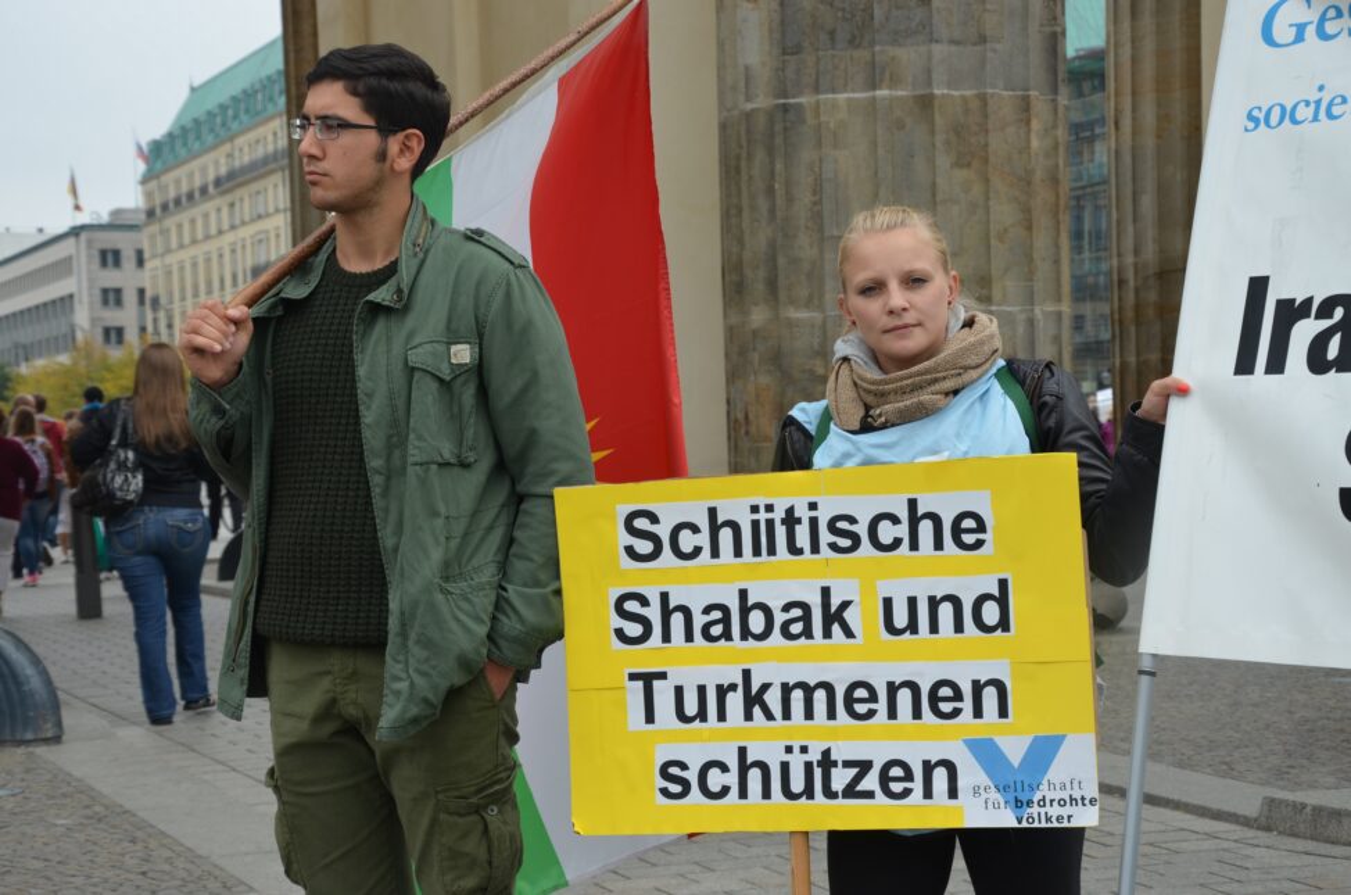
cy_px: 448
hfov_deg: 27.0
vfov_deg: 18.1
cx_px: 676
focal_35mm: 75
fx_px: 2809
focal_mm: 50
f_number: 7.1
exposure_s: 1/200
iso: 200
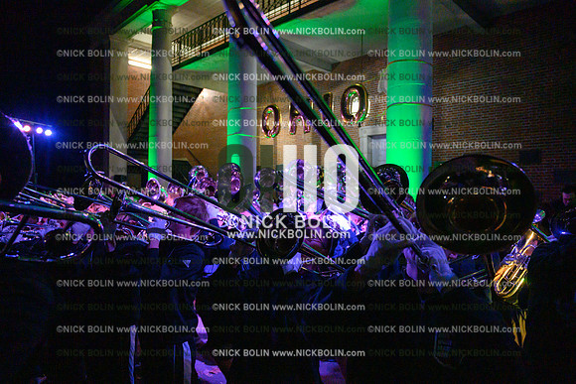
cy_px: 192
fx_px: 384
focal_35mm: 24
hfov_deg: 73.7
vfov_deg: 53.2
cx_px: 288
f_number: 4
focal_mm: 24
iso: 12800
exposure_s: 1/500
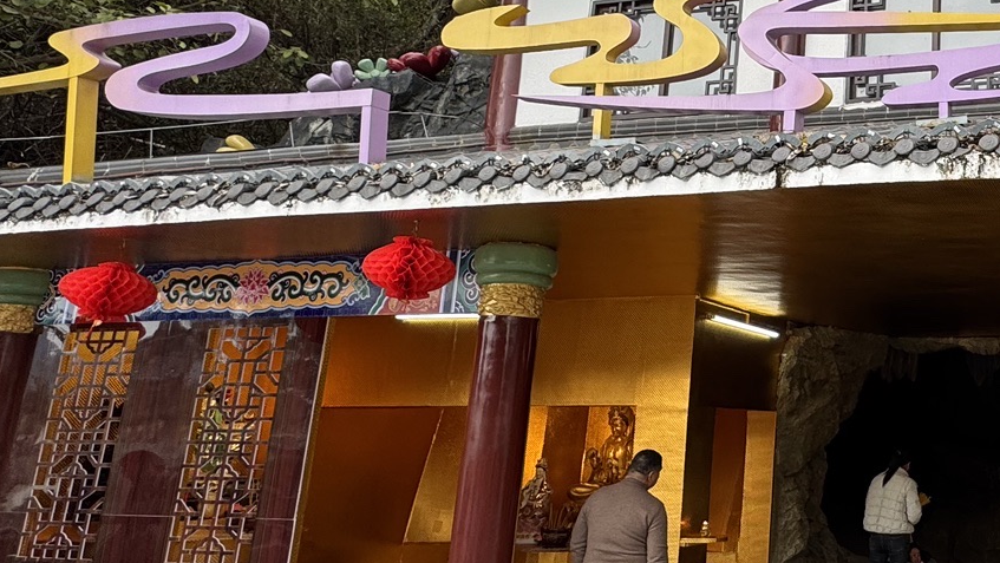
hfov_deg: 46.7
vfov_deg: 32.8
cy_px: 227
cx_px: 987
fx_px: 955
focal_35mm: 36
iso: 40
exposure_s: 1/99
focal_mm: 2.22
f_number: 2.2
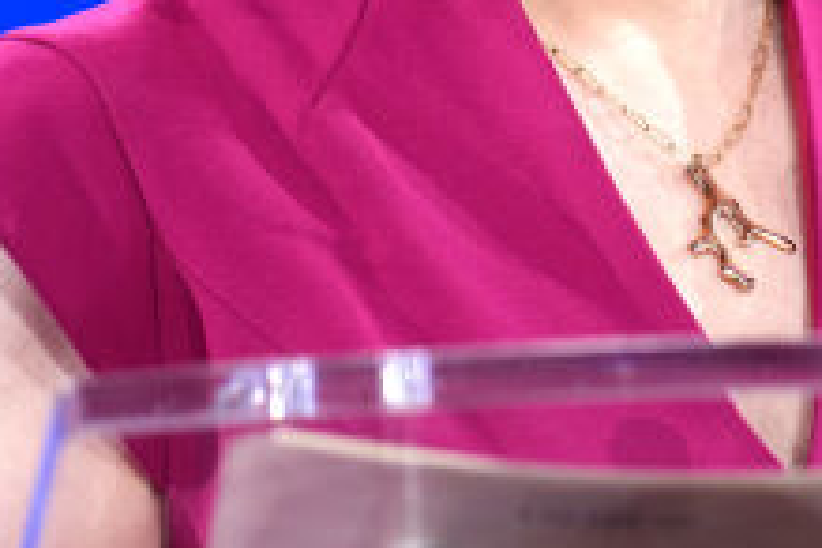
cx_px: 897
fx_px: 19407
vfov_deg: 1.6
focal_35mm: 850
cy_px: 99
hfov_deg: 2.4
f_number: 2.8
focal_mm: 182
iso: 800
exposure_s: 1/500
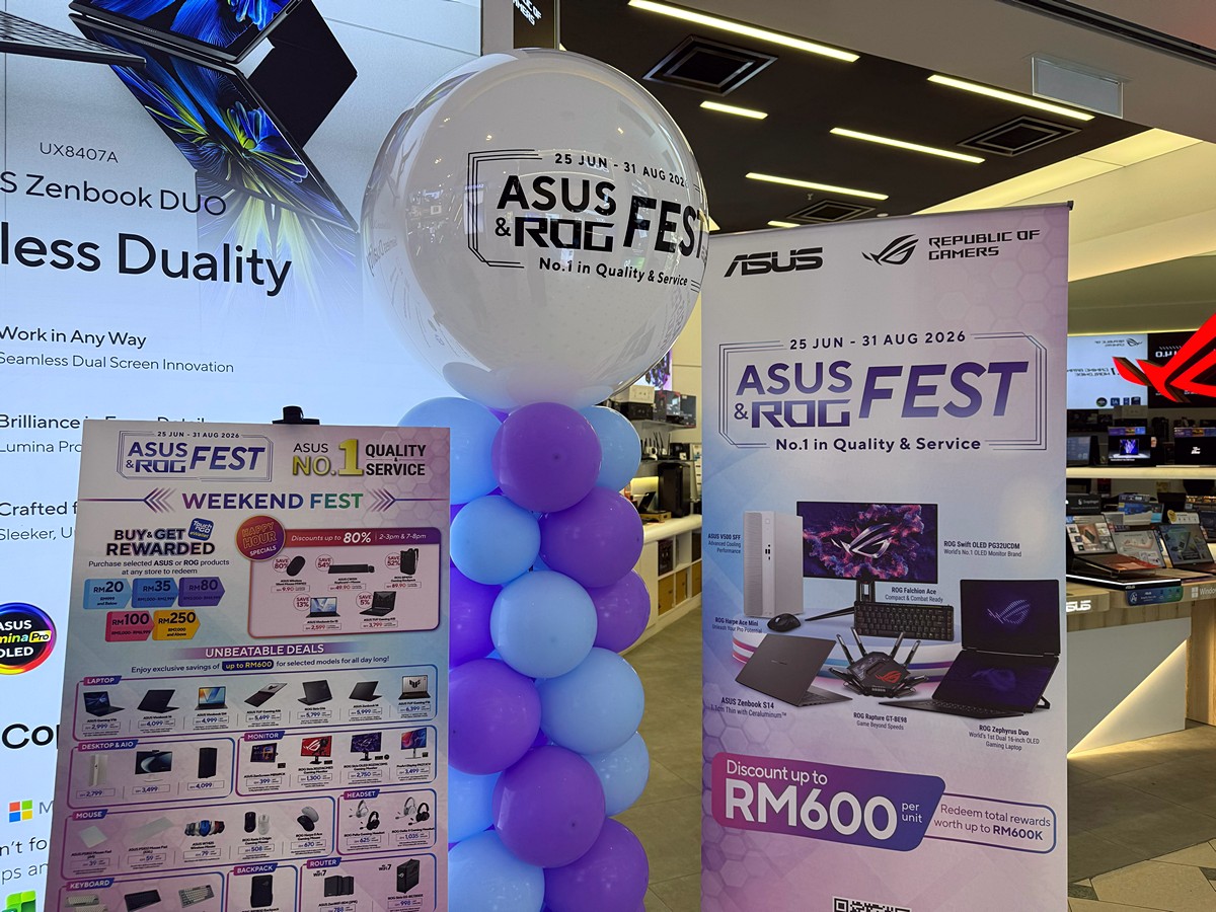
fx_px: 843
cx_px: 608
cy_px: 456
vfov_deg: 56.8
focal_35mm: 24
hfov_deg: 71.6
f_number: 1.78
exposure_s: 1/138
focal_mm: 6.76
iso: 80
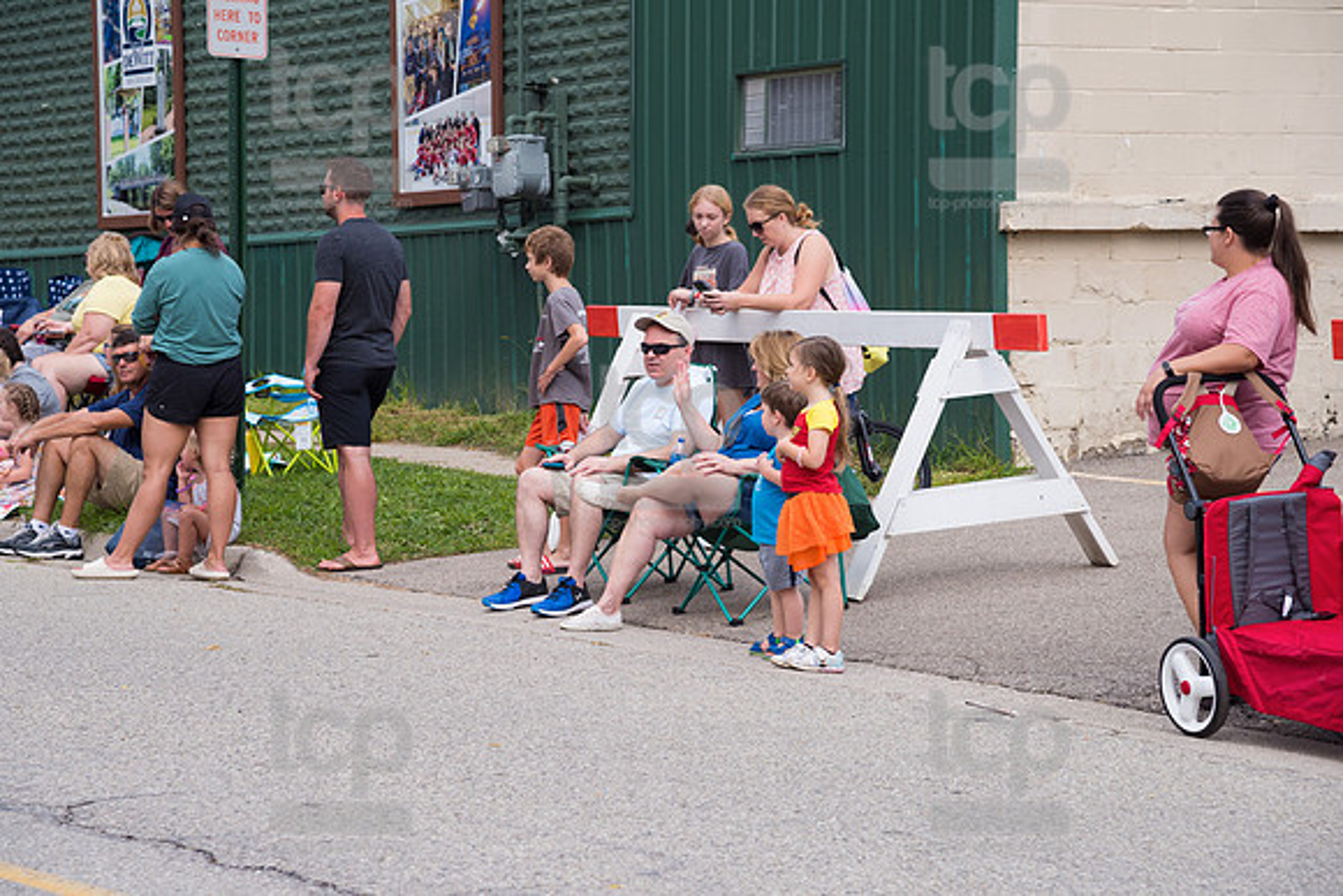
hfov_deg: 17.1
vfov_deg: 11.4
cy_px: 448
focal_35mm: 120
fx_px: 4478
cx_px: 672
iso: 280
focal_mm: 120
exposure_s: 1/500
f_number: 6.3
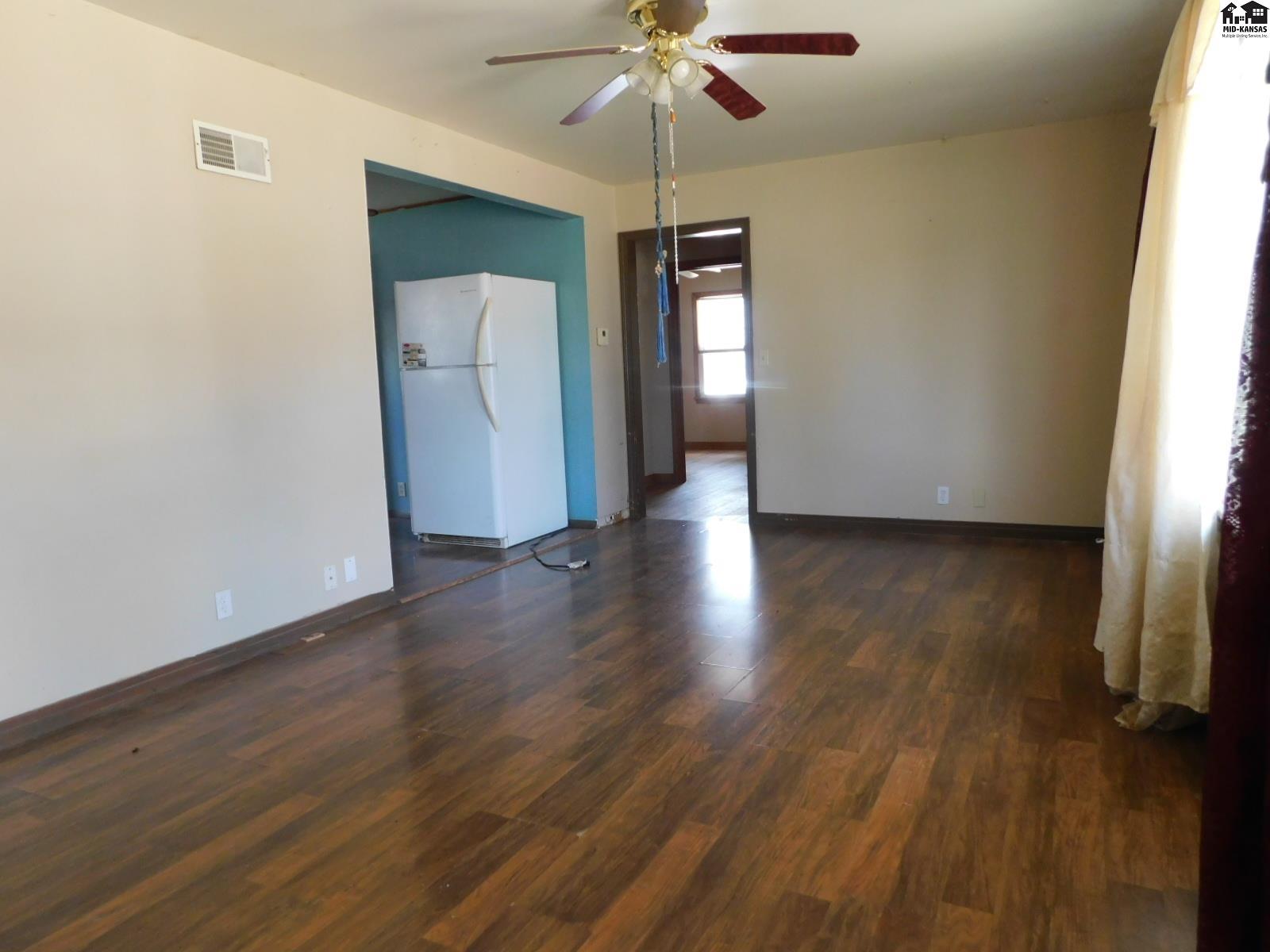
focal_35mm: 23
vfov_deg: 58.9
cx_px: 635
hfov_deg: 73.9
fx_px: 844
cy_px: 476
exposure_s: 1/30
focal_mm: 4
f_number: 3
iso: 280
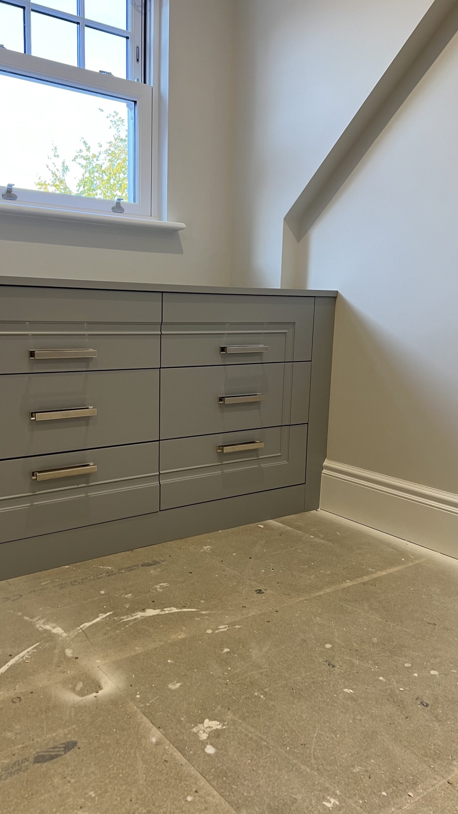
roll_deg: -0.7
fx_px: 626
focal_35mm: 29
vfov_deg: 66.1
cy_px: 412
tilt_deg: -10.9
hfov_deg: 40.0
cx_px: 188
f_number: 1.5
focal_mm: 5.7
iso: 80
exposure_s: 1/50
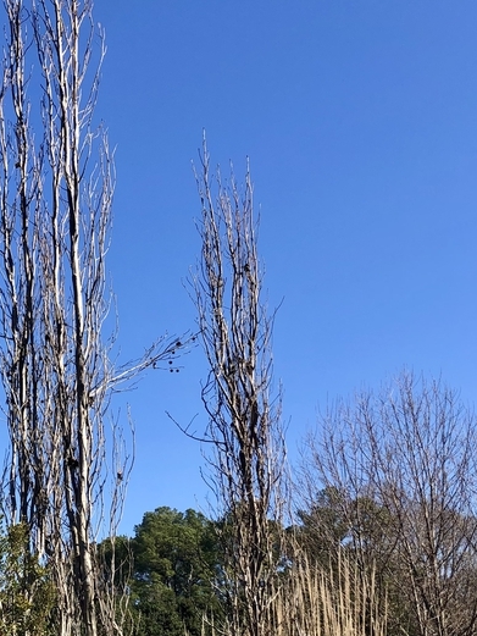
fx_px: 1010
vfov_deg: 34.1
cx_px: 50
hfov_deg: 25.7
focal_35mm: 55
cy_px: 493
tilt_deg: +15.7
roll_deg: +4.3
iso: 20
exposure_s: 1/1185
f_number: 1.8
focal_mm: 3.99
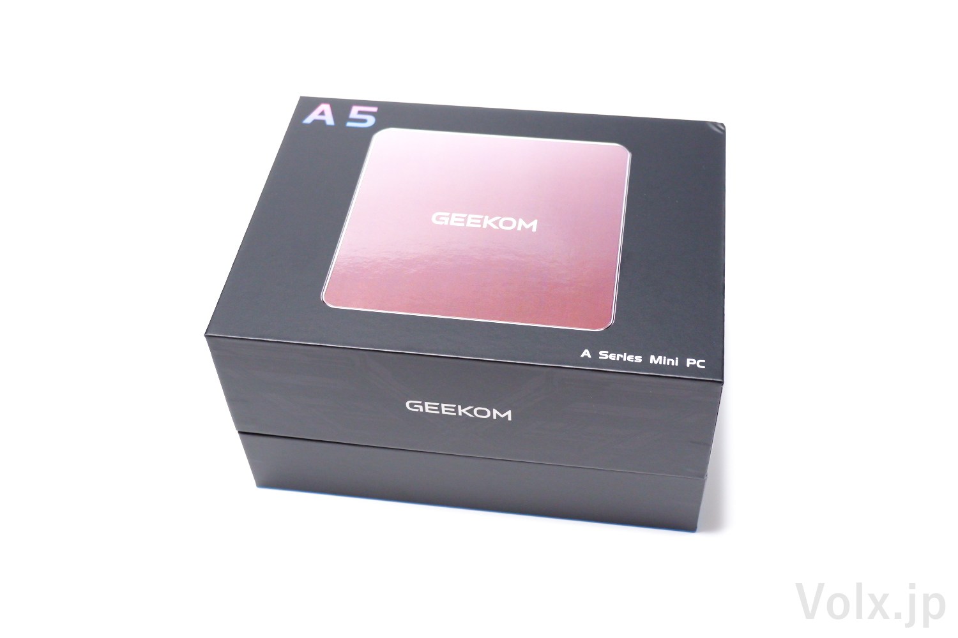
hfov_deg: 46.4
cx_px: 479
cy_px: 319
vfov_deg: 31.9
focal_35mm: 42
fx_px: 1118
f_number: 4.5
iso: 640
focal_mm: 28
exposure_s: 1/42
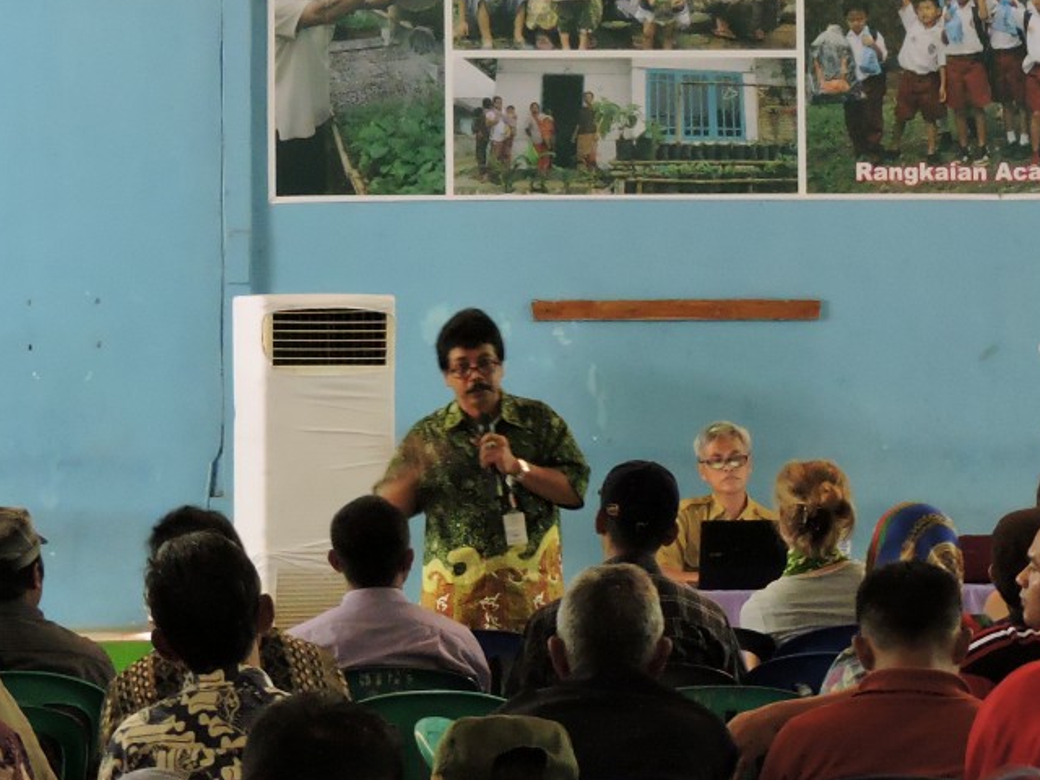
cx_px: 486
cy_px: 284
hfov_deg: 14.6
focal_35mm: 135
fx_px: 4056
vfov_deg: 11.0
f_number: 4.2
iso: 800
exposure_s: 1/5
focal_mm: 10.7
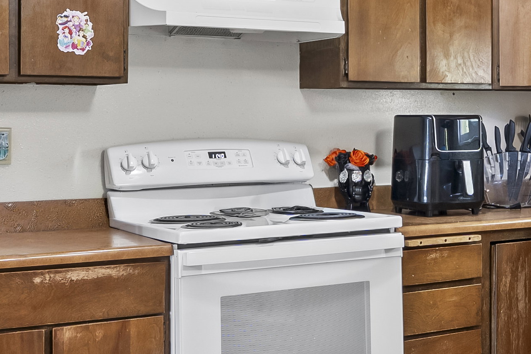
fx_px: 973
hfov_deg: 30.0
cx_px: 399
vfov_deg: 20.5
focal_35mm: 66
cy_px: 112
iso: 400
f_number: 9
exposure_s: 1/1.25
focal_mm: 14
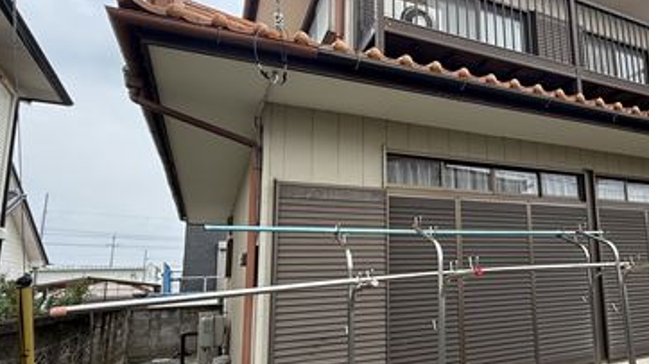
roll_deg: +1.5
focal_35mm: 27
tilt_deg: +9.8
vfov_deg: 42.7
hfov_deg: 66.0
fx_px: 464
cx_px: 479
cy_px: 203
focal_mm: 2.22
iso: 50
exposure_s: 1/451
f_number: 2.2
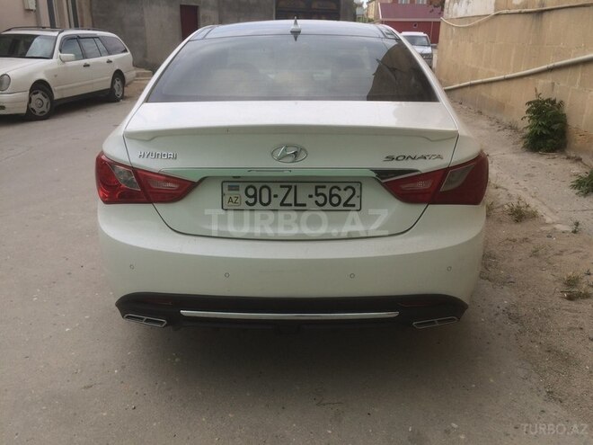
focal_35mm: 29
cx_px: 296
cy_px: 222
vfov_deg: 48.2
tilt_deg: -20.4
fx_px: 497
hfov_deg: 61.7
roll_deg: -0.9
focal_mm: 4.15
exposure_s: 1/651
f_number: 2.2
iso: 32
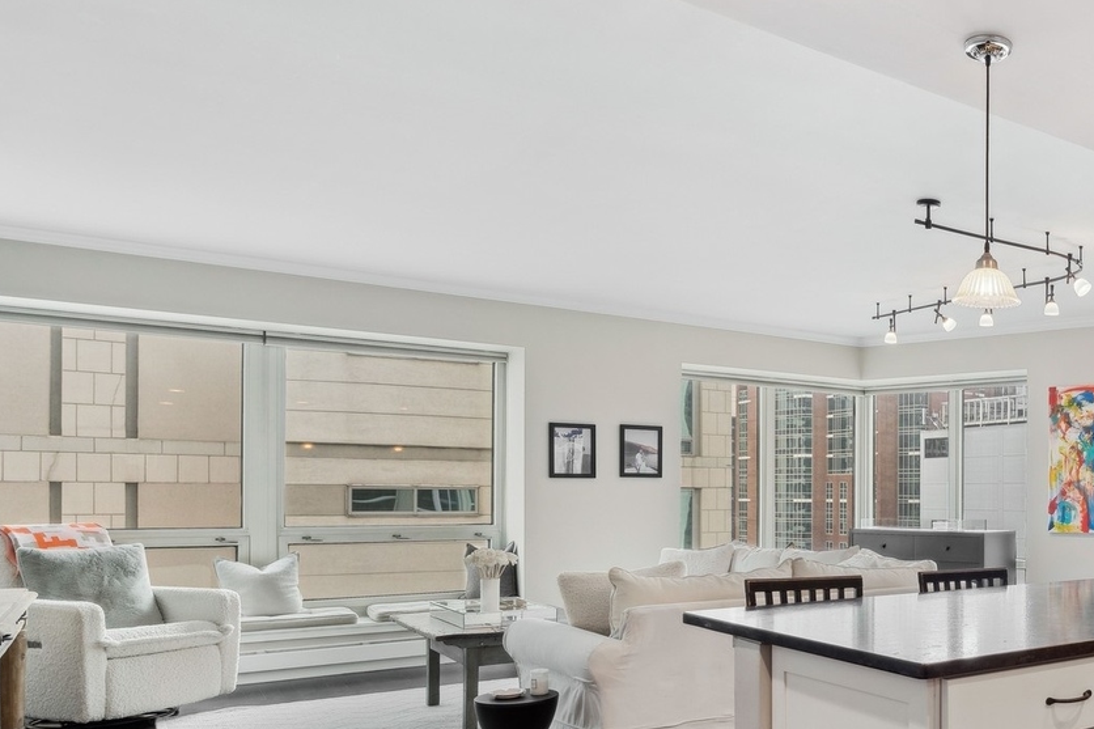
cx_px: 1014
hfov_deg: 52.0
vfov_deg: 41.6
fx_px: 942
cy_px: 505
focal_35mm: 31
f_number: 8
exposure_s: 1/5
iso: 320
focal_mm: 16
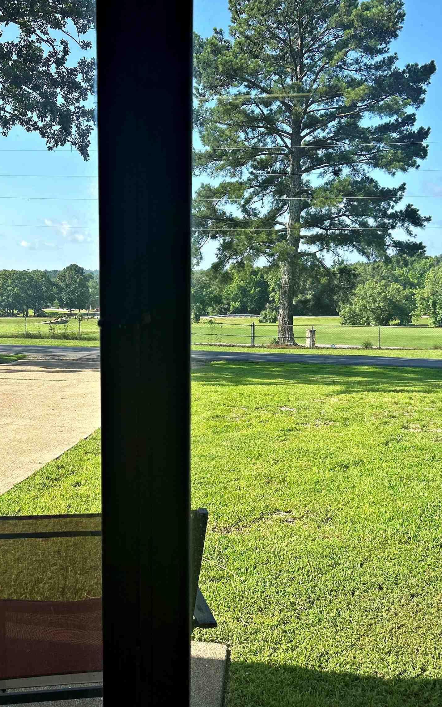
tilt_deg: -5.9
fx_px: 713
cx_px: 126
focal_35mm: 37
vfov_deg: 52.7
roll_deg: +0.2
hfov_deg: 33.9
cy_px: 354
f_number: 1.5
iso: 50
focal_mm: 5.7
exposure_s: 1/1553
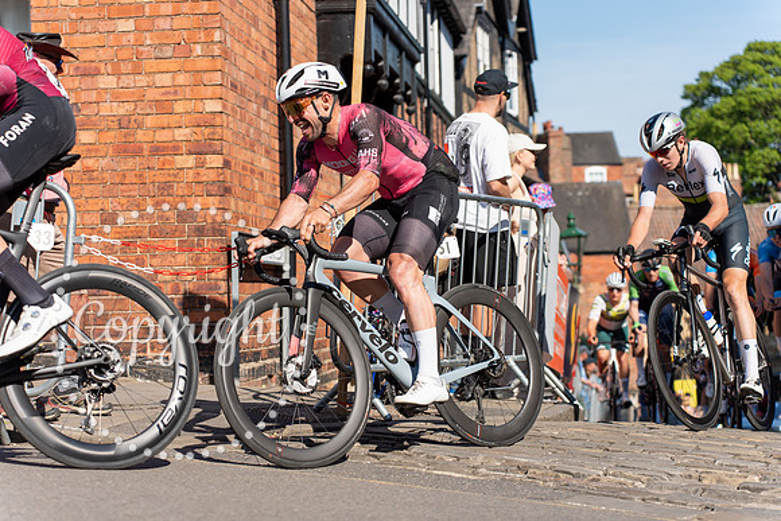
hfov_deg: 27.7
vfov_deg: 18.7
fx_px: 1584
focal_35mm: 73
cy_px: 260
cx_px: 390
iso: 100
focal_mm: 73
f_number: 3.5
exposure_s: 1/1000
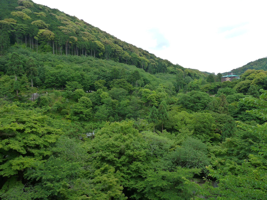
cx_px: 134
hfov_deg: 69.4
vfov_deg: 54.9
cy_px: 100
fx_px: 193
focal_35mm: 25
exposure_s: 1/100
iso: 125
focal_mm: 4.1
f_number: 4
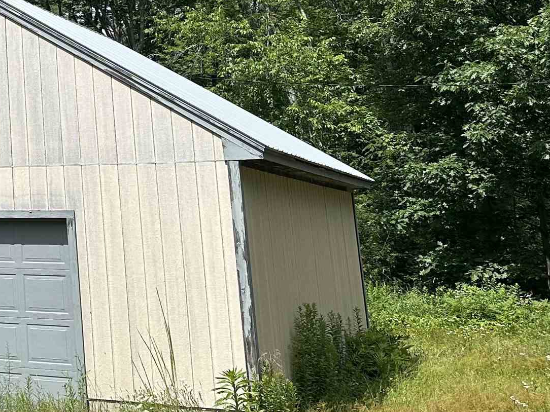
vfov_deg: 20.8
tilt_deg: +14.1
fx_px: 1080
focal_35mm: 68
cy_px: -20
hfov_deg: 24.1
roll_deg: -0.4
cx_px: -211
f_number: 1.78
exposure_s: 1/3861
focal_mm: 6.86
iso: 80
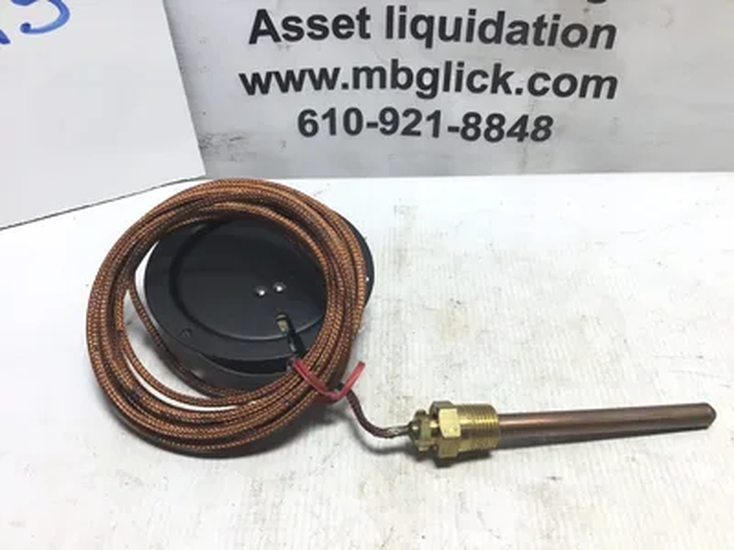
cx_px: 367
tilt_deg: -41.8
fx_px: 657
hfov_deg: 58.4
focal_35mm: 31
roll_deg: -1.0
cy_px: 275
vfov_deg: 45.4
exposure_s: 1/120
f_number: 2.4
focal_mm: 3.3
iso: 25
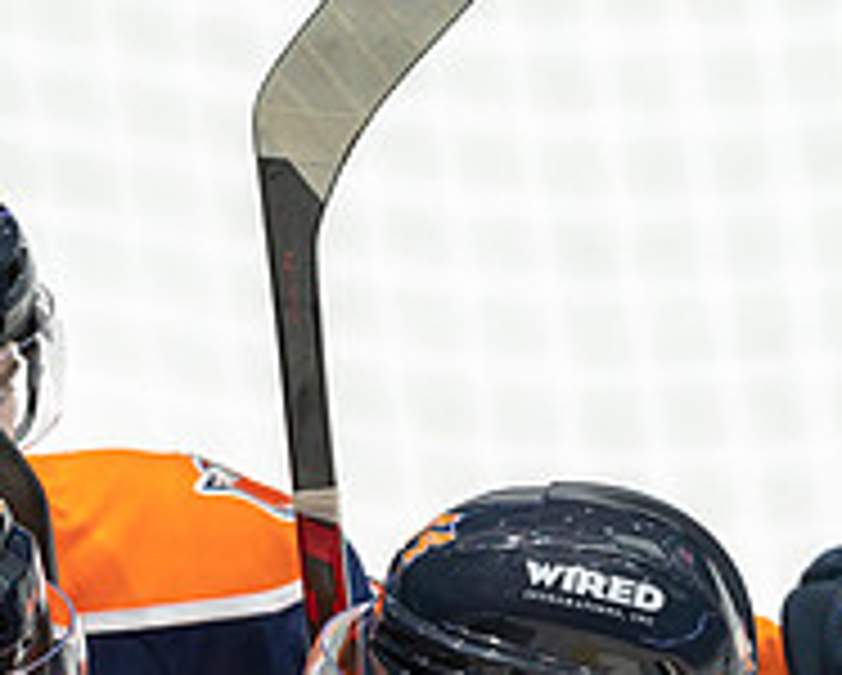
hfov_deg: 1.1
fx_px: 43481
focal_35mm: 1743
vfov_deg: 0.9
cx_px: 149
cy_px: 799
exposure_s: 1/640
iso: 1600
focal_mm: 600
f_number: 4
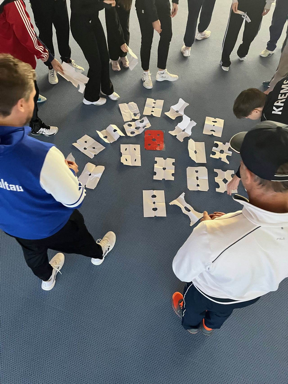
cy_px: 192
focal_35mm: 26
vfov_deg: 67.3
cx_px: 144
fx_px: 288
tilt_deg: -56.5
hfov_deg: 53.1
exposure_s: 1/41
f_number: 1.6
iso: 500
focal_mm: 5.1
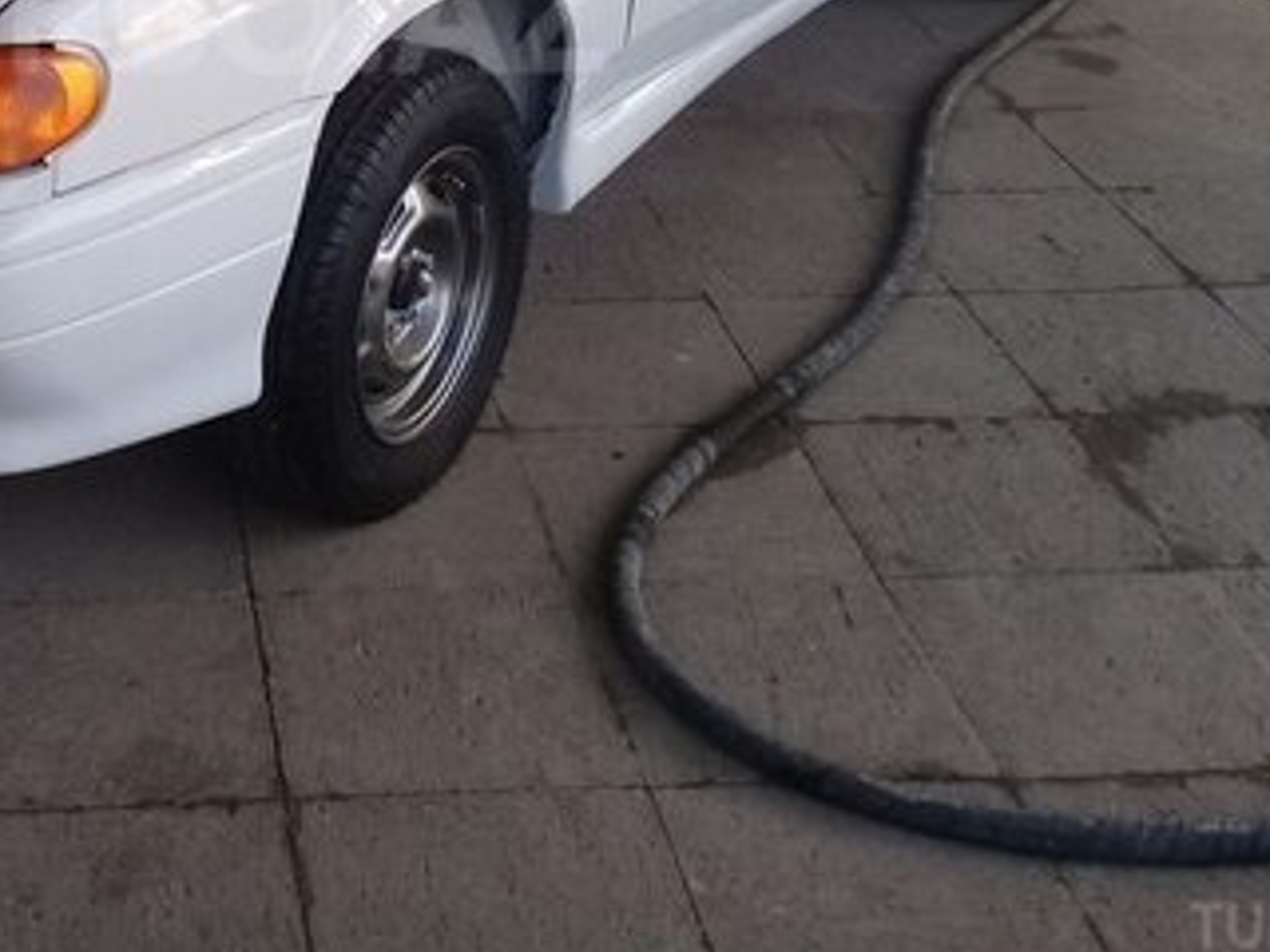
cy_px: 14
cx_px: 198
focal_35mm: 64
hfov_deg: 29.4
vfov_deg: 22.1
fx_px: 2348
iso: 64
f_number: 2.2
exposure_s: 1/100
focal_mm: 3.3
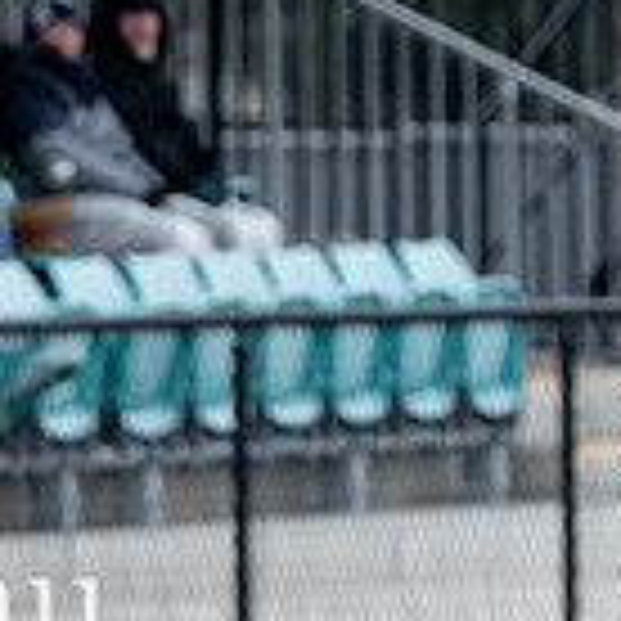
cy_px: 519
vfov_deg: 1.2
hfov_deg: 1.2
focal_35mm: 1495
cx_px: -778
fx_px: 30343
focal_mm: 130
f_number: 4
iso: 400
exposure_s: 1/800
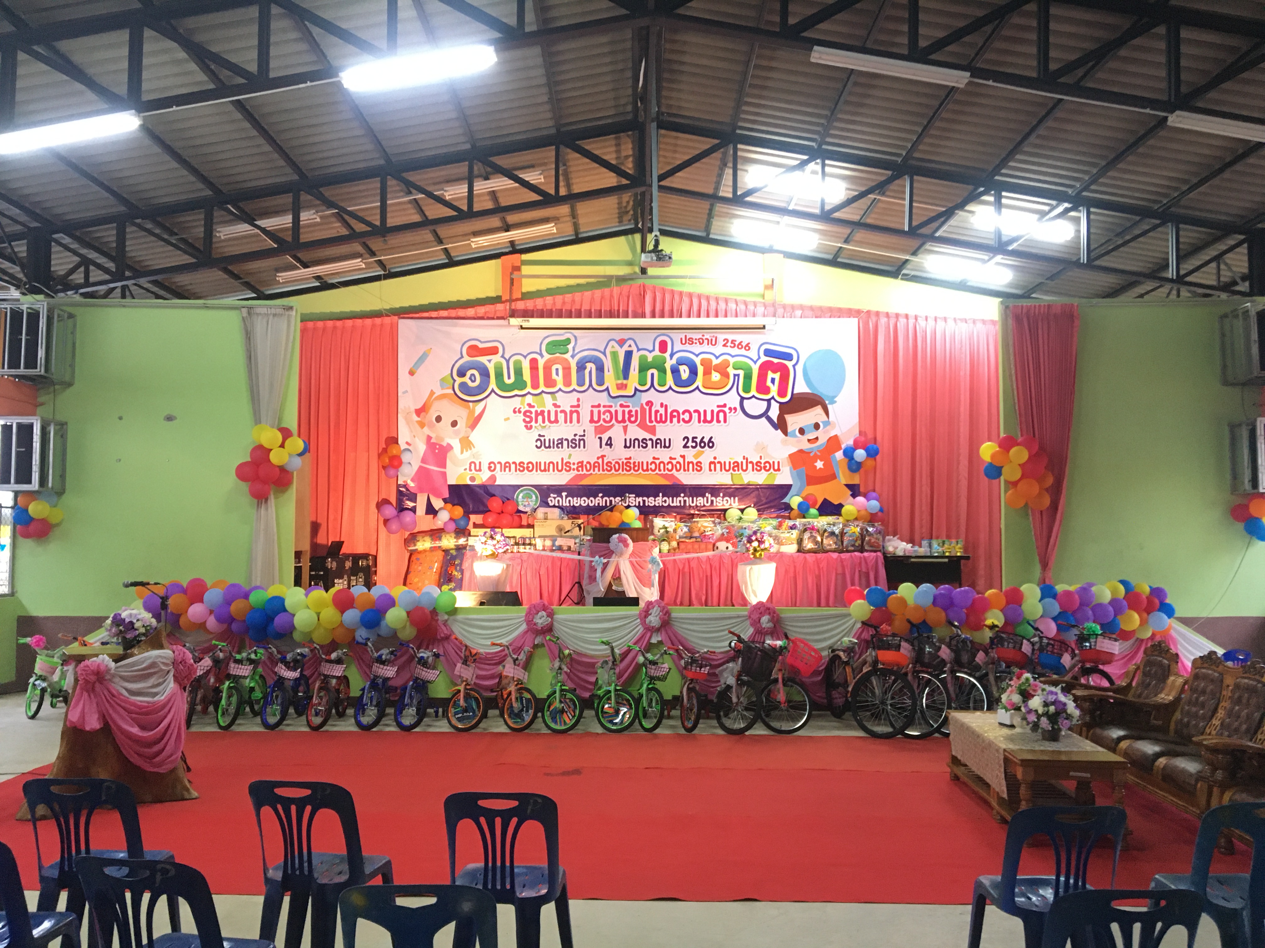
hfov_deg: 61.7
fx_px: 1060
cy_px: 474
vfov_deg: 48.2
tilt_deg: +4.8
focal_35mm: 29
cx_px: 632
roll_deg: -0.4
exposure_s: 1/20
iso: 200
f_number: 2.2
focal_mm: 4.15
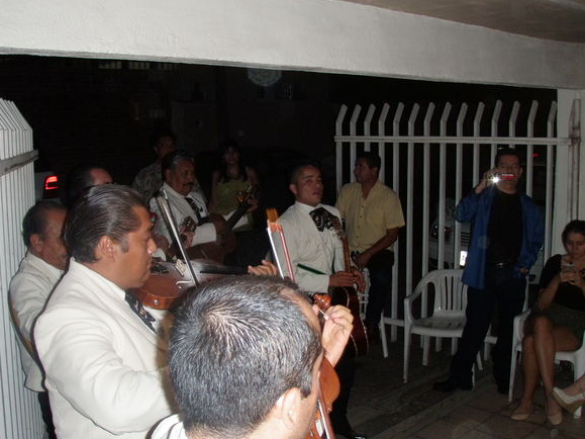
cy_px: 213
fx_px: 710
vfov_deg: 34.3
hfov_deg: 44.8
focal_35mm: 42
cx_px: 292
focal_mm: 6.7
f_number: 3.5
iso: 250
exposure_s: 1/30
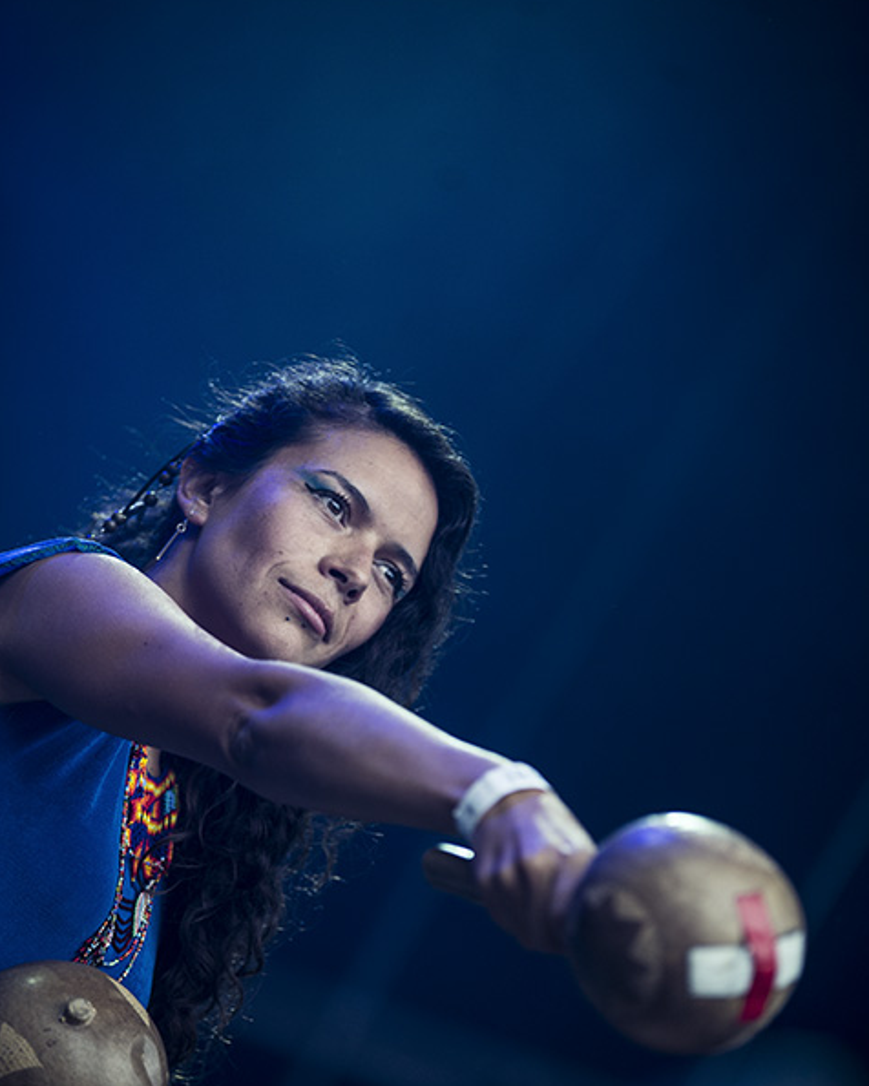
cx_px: 434
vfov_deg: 12.1
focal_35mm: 159
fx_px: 5112
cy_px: 644
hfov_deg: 9.7
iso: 500
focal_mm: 140
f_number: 2.8
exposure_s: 1/800
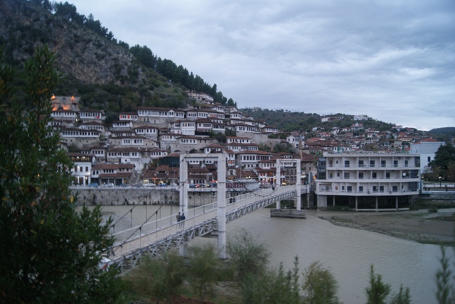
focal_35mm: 27
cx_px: 228
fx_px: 342
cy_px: 152
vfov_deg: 48.0
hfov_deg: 67.3
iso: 400
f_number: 3.5
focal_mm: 18
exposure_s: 1/8
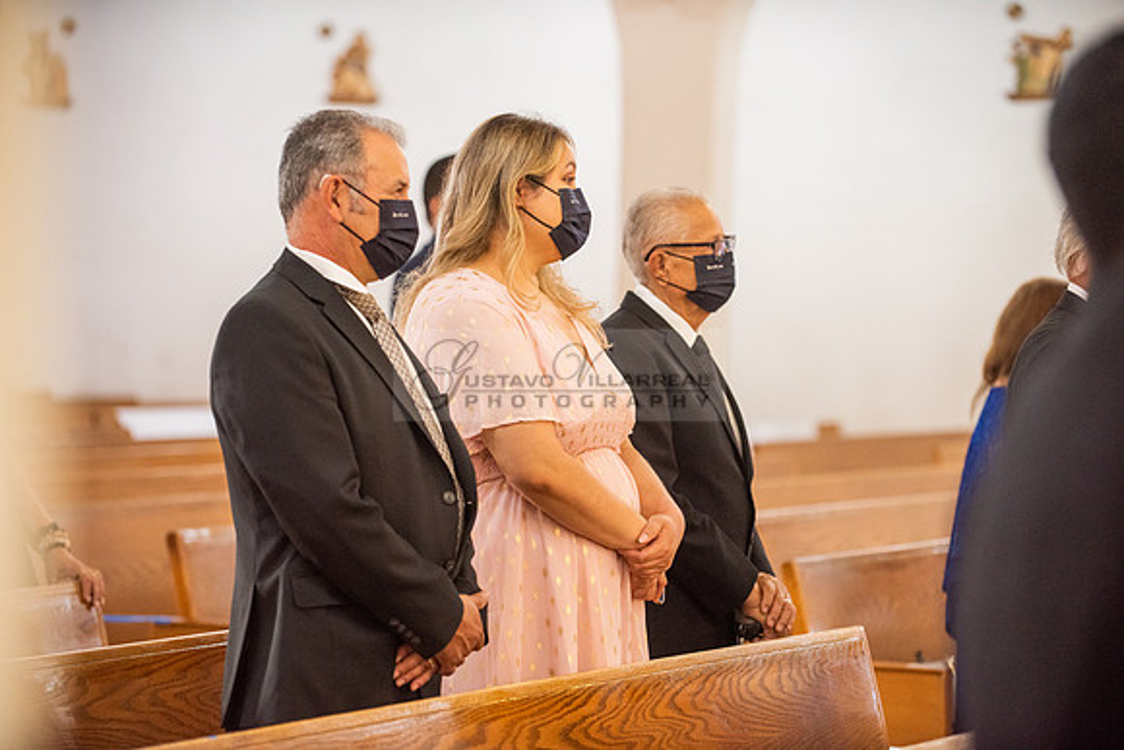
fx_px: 3904
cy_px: 375
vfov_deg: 11.0
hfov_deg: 16.4
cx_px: 562
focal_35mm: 125
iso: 2000
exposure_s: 1/100
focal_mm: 125
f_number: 3.2
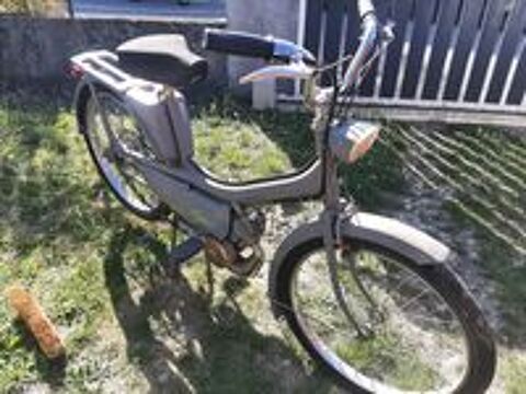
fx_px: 395
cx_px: 263
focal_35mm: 26
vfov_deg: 53.1
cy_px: 197
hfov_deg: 67.3
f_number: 1.7
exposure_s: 1/804
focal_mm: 3.93
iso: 40
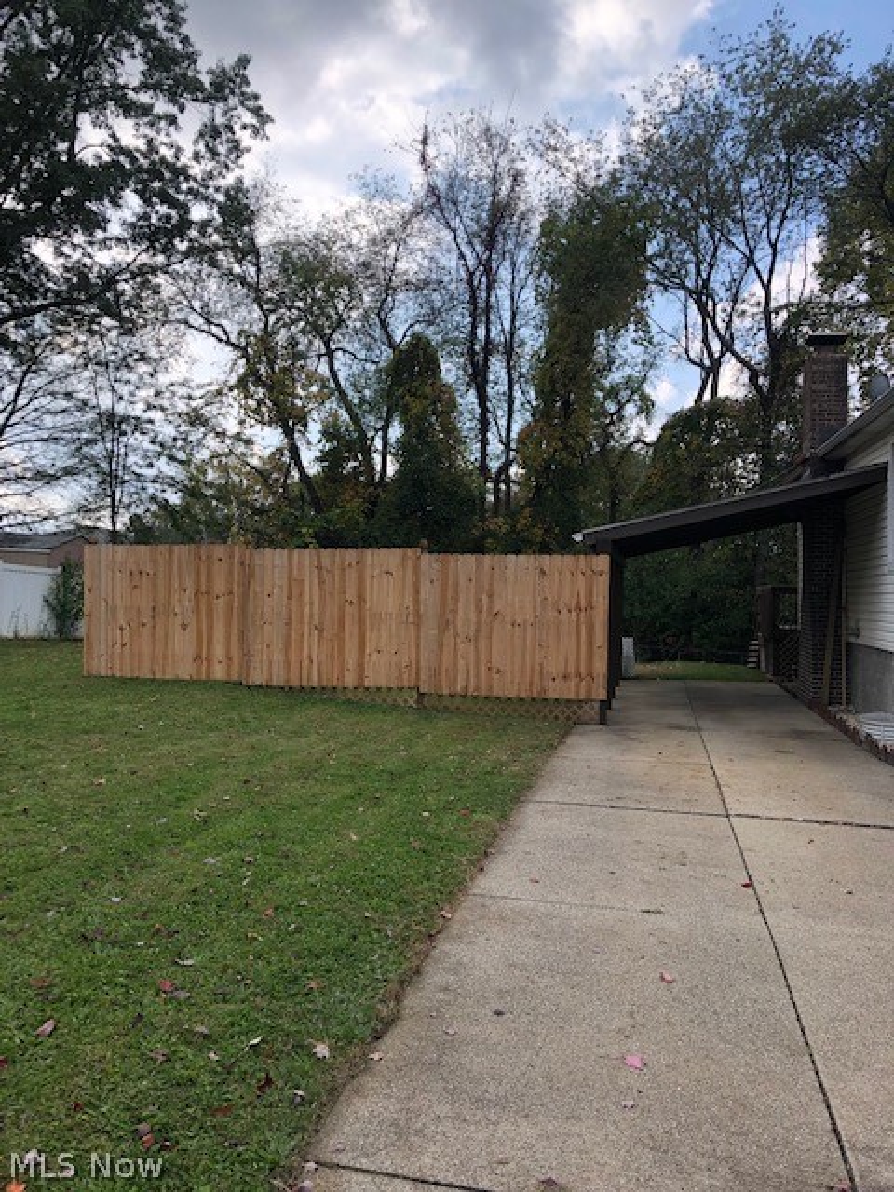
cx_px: 447
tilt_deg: -0.8
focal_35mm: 28
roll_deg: -0.9
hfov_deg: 49.7
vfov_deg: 63.4
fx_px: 964
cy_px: 596
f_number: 1.8
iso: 20
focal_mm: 3.99
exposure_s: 1/750
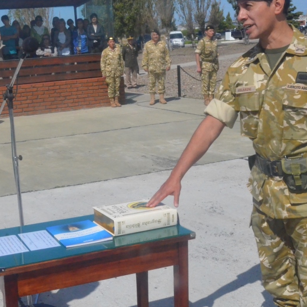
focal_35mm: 55
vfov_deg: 31.1
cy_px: 144
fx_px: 552
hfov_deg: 30.5
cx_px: 73
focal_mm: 22
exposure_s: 1/2000
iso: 4000
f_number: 22
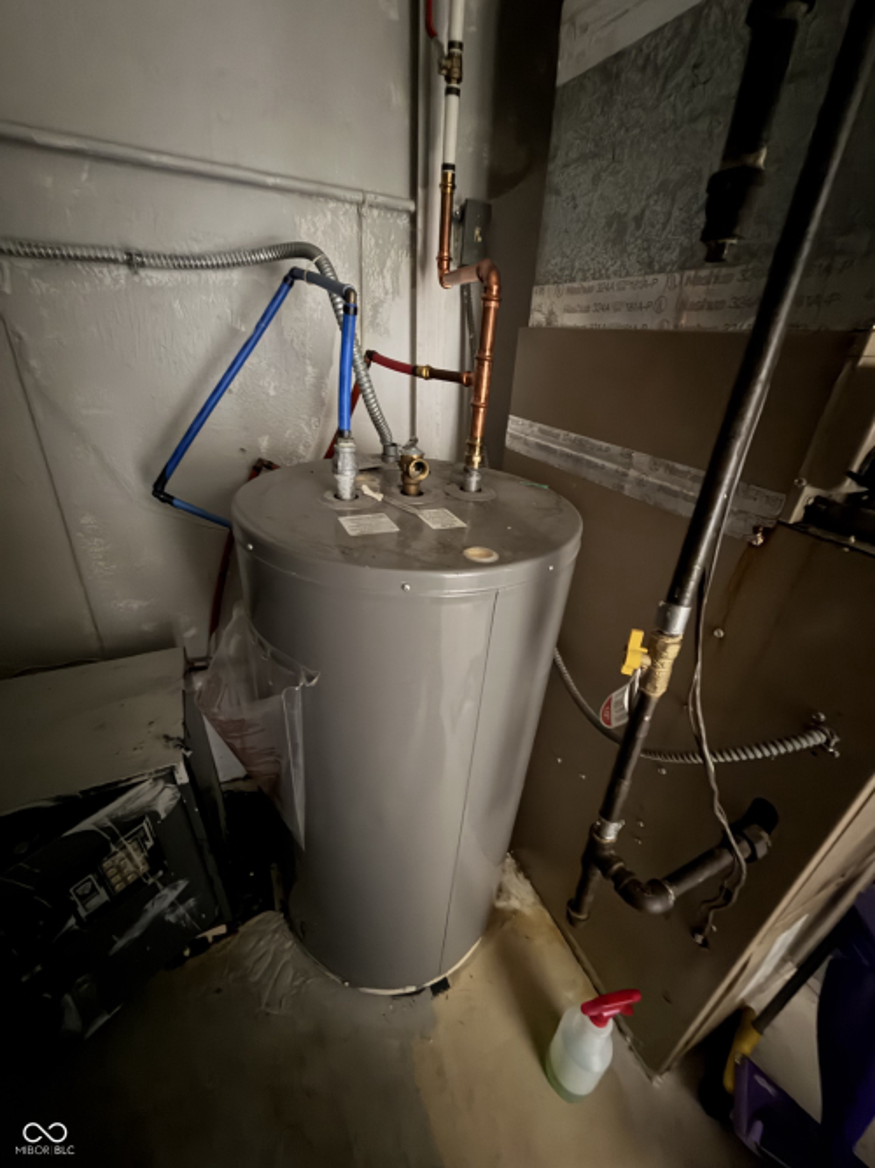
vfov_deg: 102.1
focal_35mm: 14
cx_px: 438
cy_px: 584
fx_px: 472
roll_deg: -3.5
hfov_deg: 85.7
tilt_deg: -27.2
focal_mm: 2.22
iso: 1250
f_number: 2.2
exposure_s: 1/6
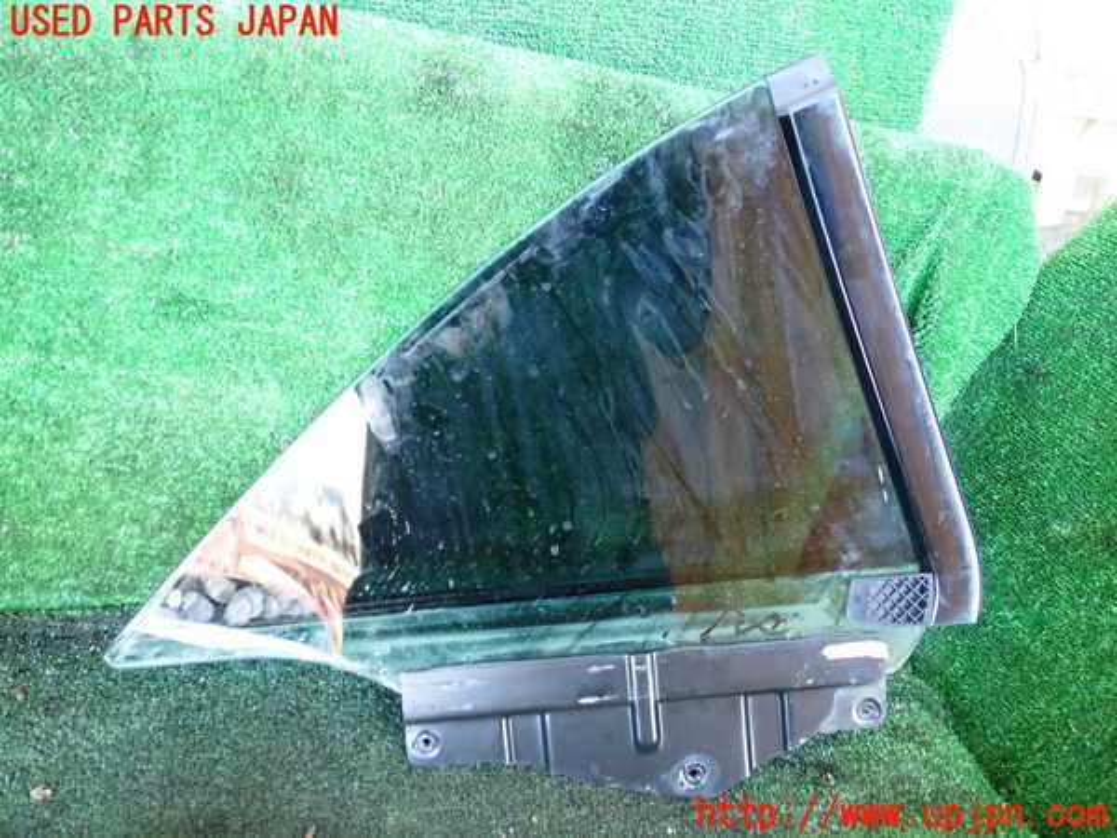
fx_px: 968
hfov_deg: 60.0
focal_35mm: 30
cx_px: 558
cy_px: 419
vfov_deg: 46.8
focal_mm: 5.4
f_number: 2.3
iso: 500
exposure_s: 1/30
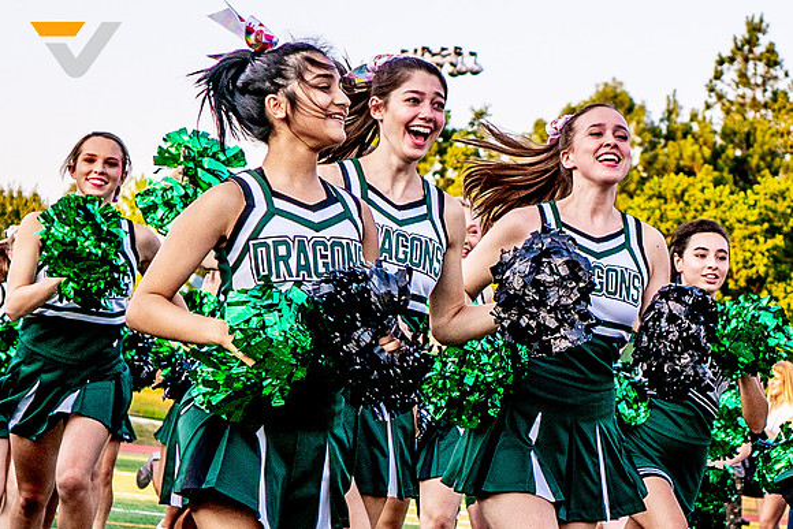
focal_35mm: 112
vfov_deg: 12.2
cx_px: 619
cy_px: 281
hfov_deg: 18.1
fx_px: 2469
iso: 400
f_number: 3.5
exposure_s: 1/1500
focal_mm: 35
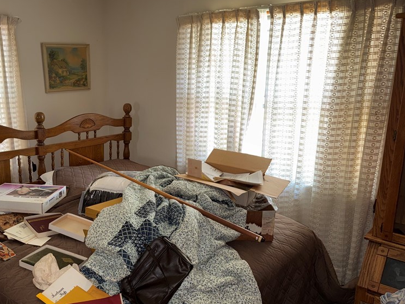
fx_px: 386
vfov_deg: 43.0
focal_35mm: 33
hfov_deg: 54.1
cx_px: 131
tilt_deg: -12.4
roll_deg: +1.0
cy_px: 157
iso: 160
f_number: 1.78
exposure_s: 1/17
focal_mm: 6.76
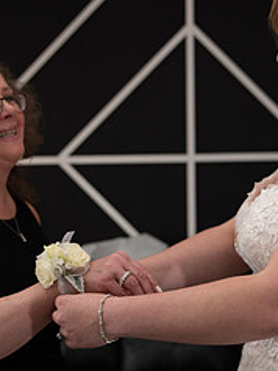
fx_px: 805
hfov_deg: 19.6
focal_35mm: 75
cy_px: 204
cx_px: 172
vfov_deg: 26.0
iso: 1600
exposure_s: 1/1600
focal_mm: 32
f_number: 2.8
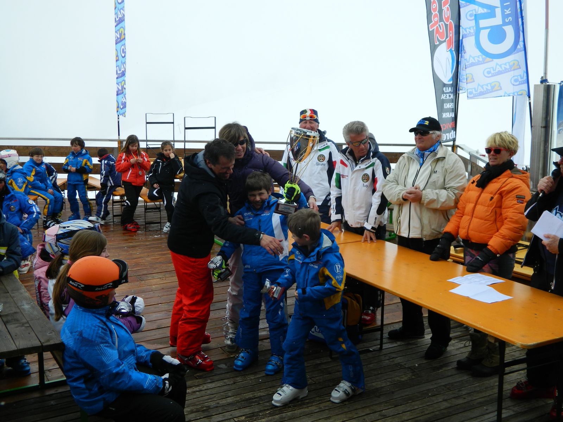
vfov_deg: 35.1
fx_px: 667
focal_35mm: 41
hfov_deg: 45.8
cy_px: 211
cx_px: 282
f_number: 3.5
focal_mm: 7.3
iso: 80
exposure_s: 1/800
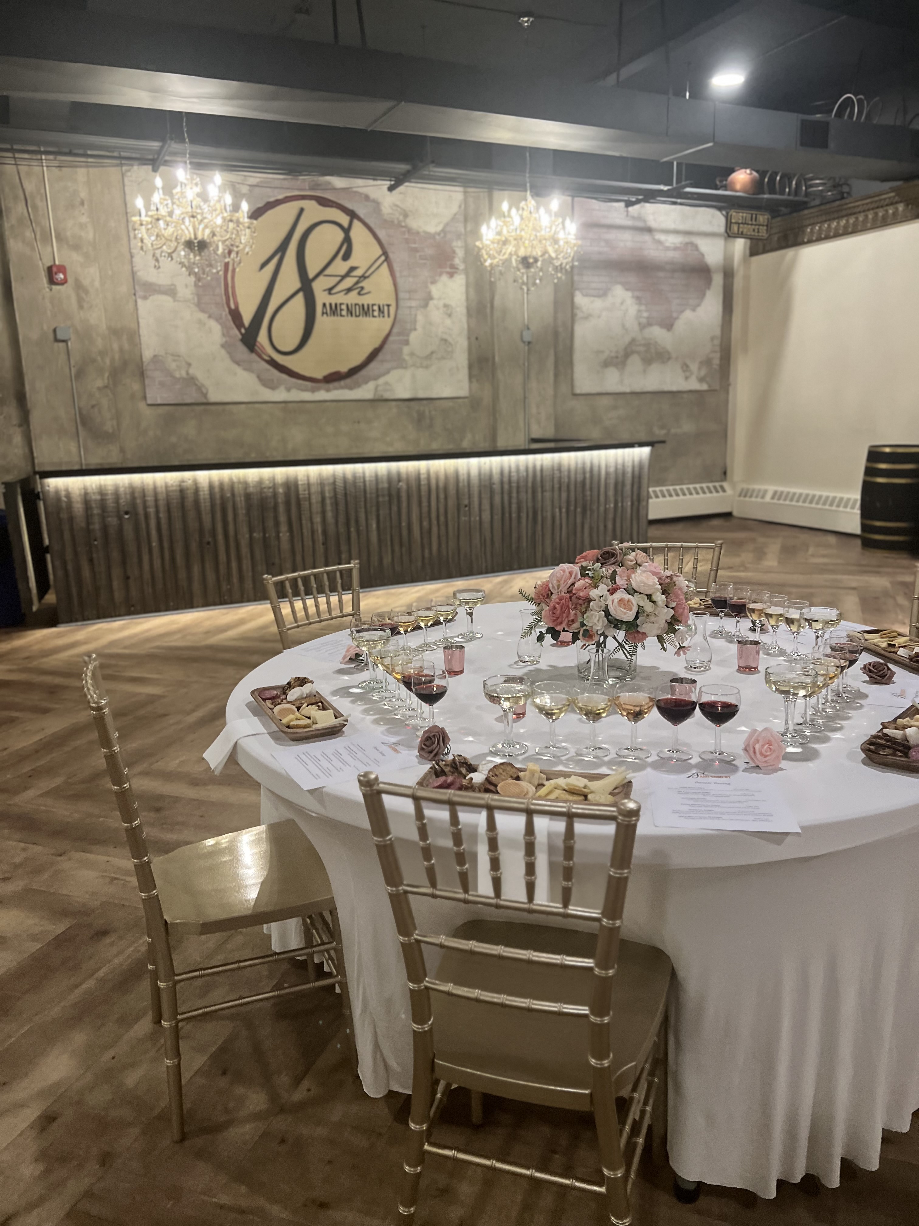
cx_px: 460
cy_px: 613
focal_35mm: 26
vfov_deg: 67.3
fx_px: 920
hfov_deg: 53.1
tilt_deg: -11.2
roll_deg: +2.5
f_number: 1.5
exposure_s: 1/60
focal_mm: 5.7
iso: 320
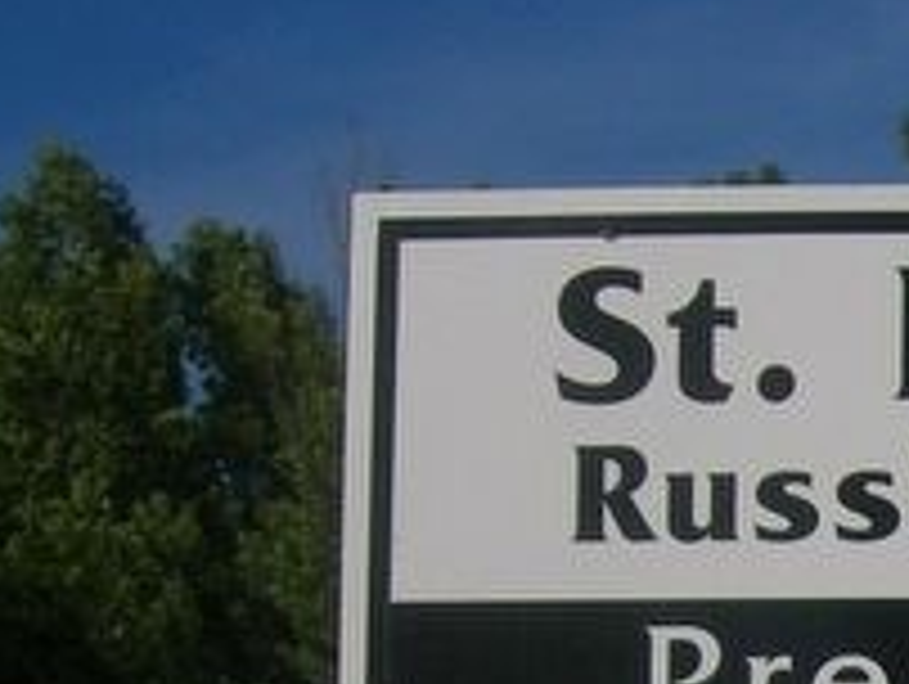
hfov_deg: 11.7
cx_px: 1354
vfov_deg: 8.7
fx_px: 4259
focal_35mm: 162
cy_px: 1305
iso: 50
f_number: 4.9
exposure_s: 1/1543
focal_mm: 8.5
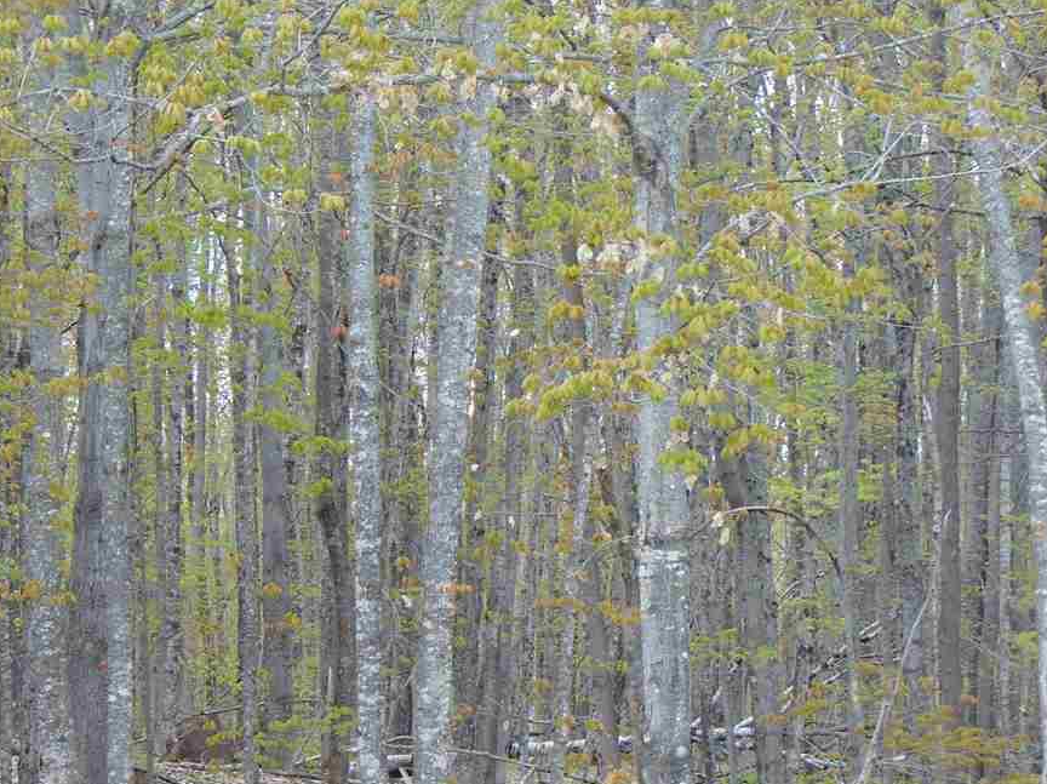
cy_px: 559
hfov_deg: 12.4
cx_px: 534
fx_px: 4837
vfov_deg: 9.3
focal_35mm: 160
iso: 80
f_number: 3.9
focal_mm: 19.4
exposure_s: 1/60
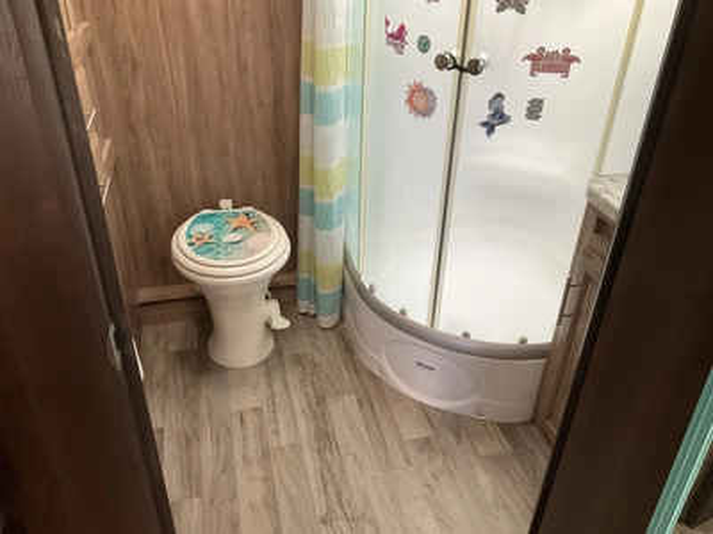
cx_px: 356
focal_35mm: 29
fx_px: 597
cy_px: 267
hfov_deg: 61.7
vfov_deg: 48.2
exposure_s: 1/60
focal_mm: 3
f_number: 1.8
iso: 100
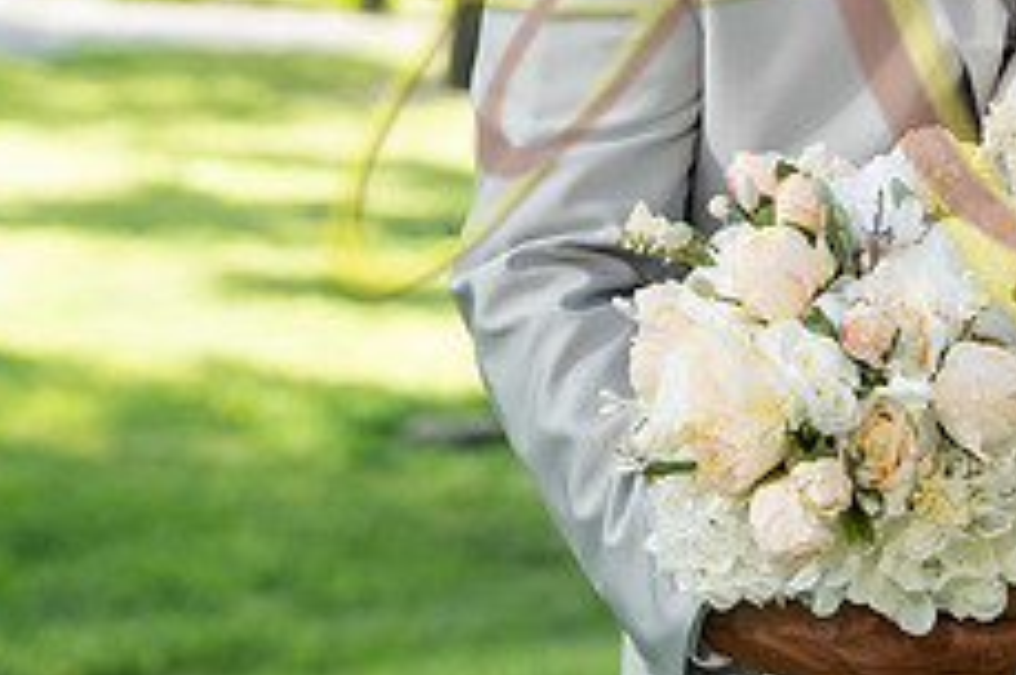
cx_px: 1154
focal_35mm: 170
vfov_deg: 8.0
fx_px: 4791
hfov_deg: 11.9
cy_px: -127
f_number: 4
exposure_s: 1/500
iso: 500
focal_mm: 67
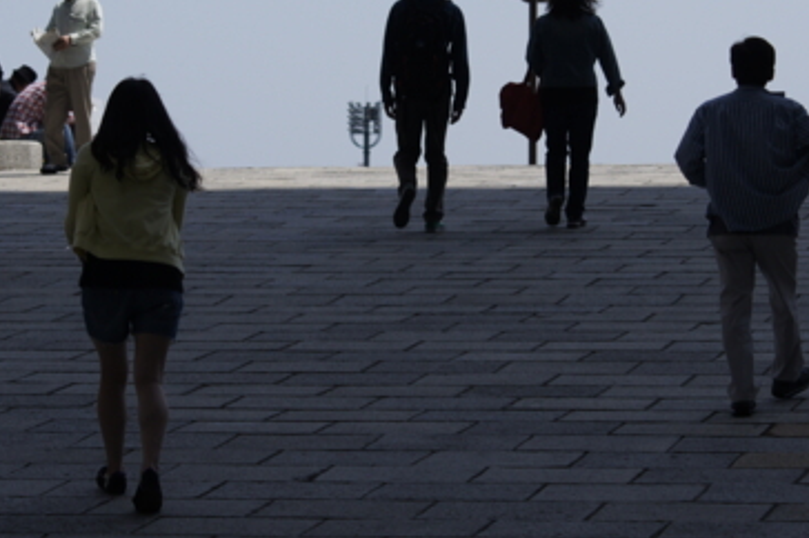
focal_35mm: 173
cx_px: 416
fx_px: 3884
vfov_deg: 7.9
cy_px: 103
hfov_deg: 11.9
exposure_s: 1/2000
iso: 200
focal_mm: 70
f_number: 6.3
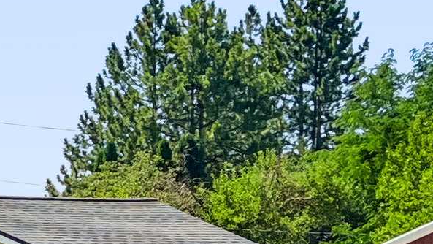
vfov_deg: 7.7
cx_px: -314
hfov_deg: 12.6
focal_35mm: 158
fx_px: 1815
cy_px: 248
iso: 50
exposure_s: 1/4630
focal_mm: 5.7
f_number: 1.5
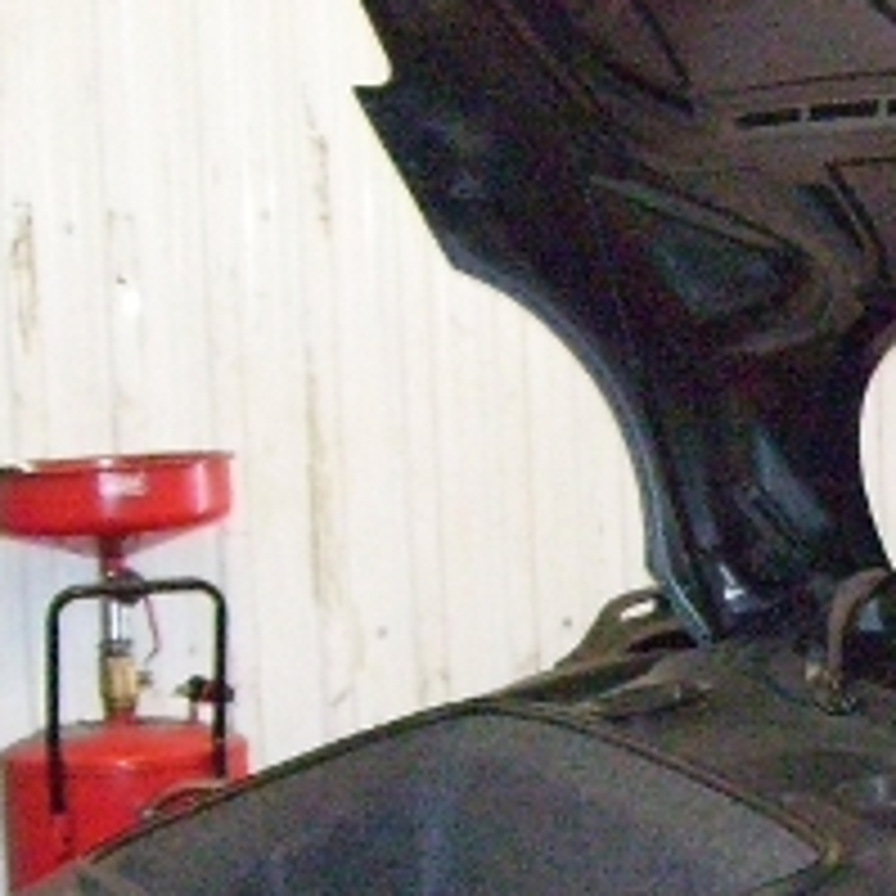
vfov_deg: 15.4
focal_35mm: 112
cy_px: 745
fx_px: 3280
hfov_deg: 14.9
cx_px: 1166
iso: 1250
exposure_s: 1/125
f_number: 2.7
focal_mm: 6
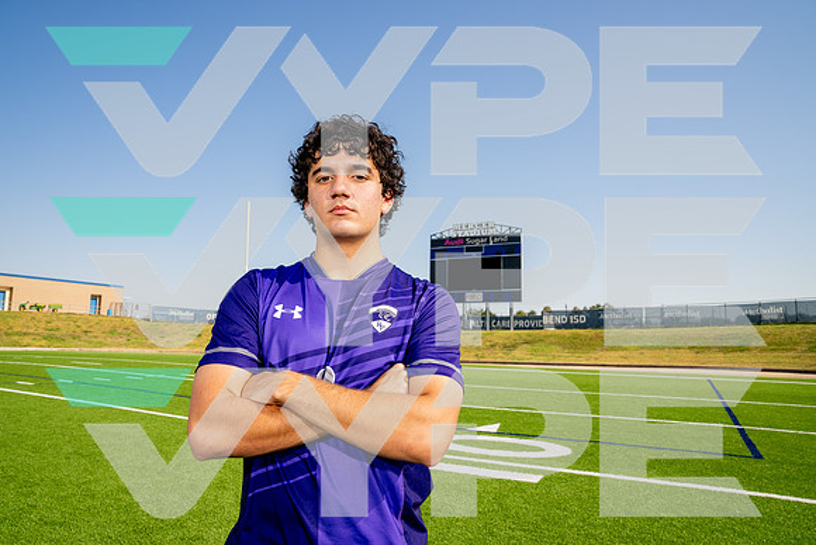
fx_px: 544
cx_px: 408
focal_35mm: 24
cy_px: 272
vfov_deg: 53.2
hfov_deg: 73.7
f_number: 7.1
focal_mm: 24
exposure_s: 1/125
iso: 50
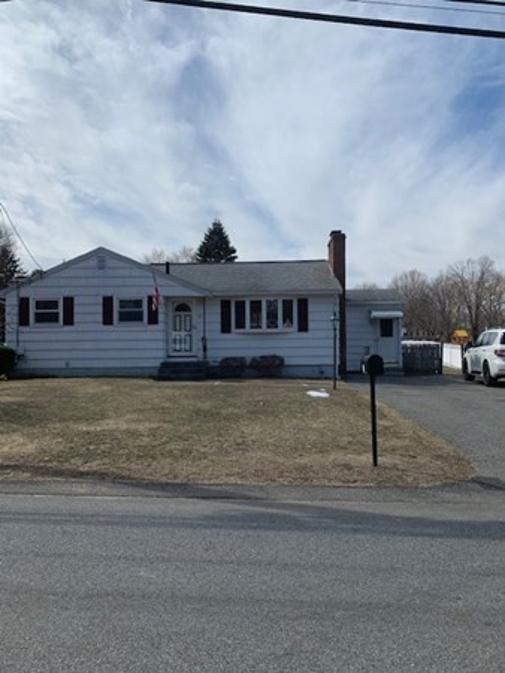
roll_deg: +0.3
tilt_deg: +1.4
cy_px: 336
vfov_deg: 67.3
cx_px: 252
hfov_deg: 53.1
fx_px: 505
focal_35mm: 26
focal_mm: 4.25
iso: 25
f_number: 1.8
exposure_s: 1/3521
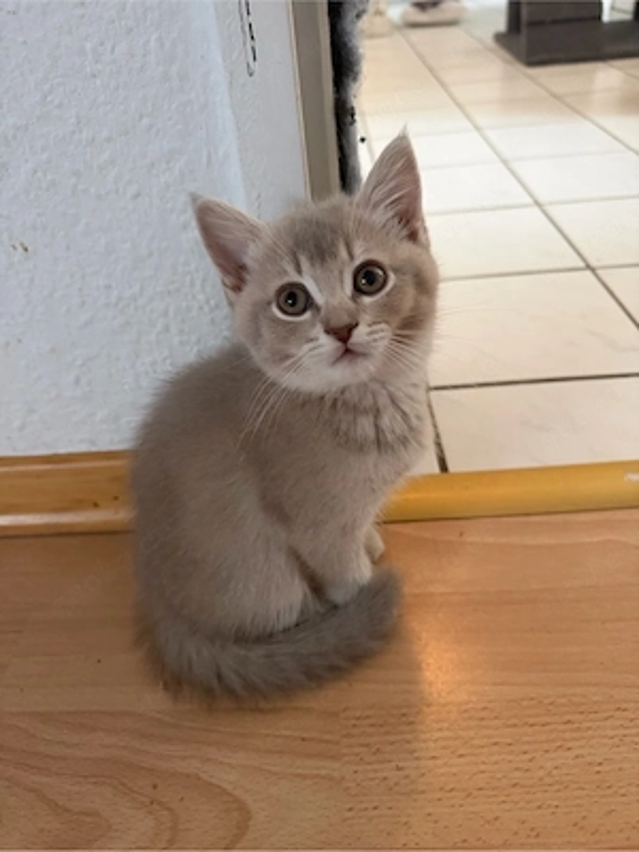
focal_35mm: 24
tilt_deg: -39.0
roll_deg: +7.1
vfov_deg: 71.6
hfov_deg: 56.8
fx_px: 591
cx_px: 320
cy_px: 426
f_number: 1.78
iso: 500
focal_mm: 6.76
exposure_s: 1/50
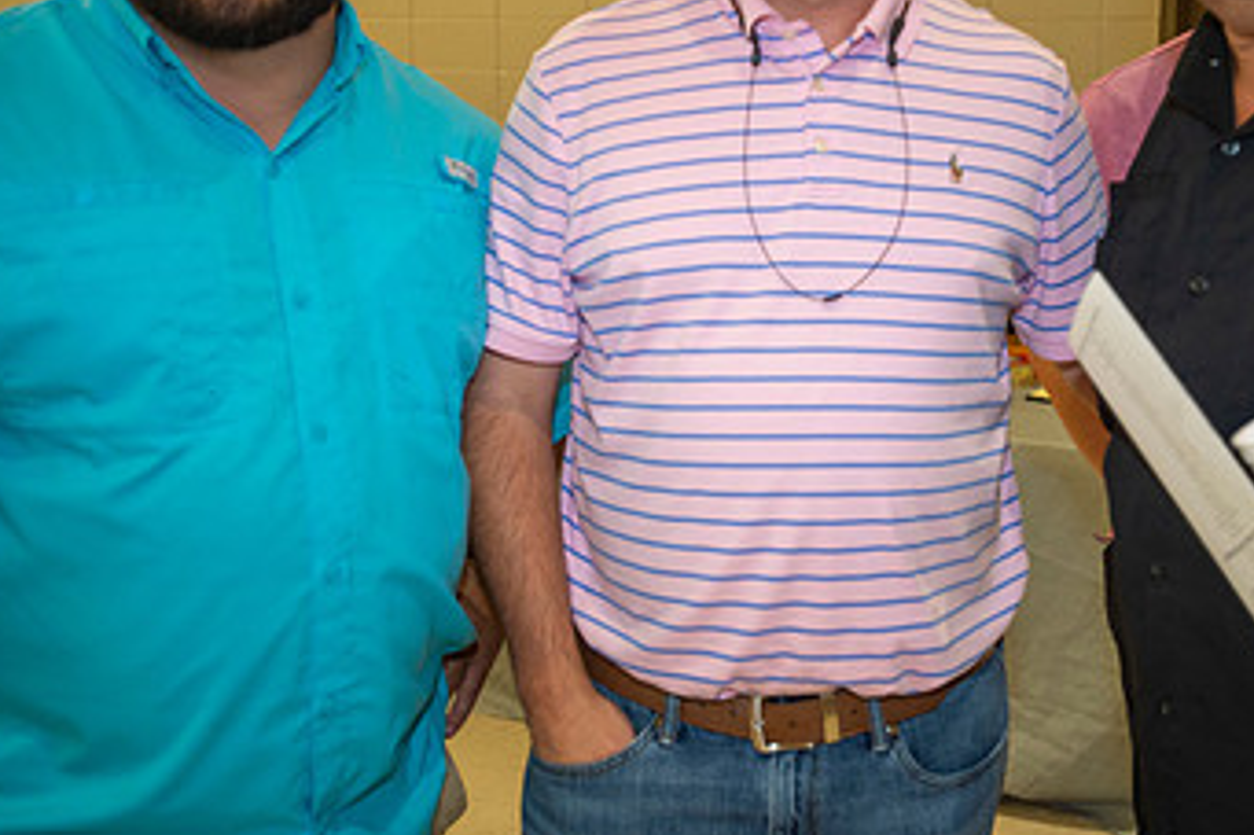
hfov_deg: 38.5
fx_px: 1776
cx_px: 835
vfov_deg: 26.3
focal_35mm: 51
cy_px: 276
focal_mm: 30
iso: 1250
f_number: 2.8
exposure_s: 1/100
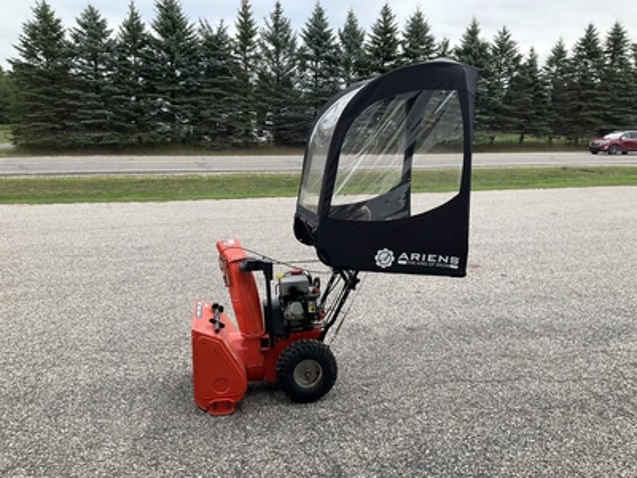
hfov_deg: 61.7
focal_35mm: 29
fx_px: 534
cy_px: 239
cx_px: 318
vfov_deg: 48.2
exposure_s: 1/842
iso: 25
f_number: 1.8
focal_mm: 3
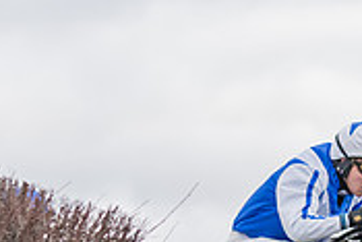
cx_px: 326
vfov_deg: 4.1
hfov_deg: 6.1
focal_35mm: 339
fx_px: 3412
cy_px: 219
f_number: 2.8
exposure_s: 1/1000
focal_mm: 70
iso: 800
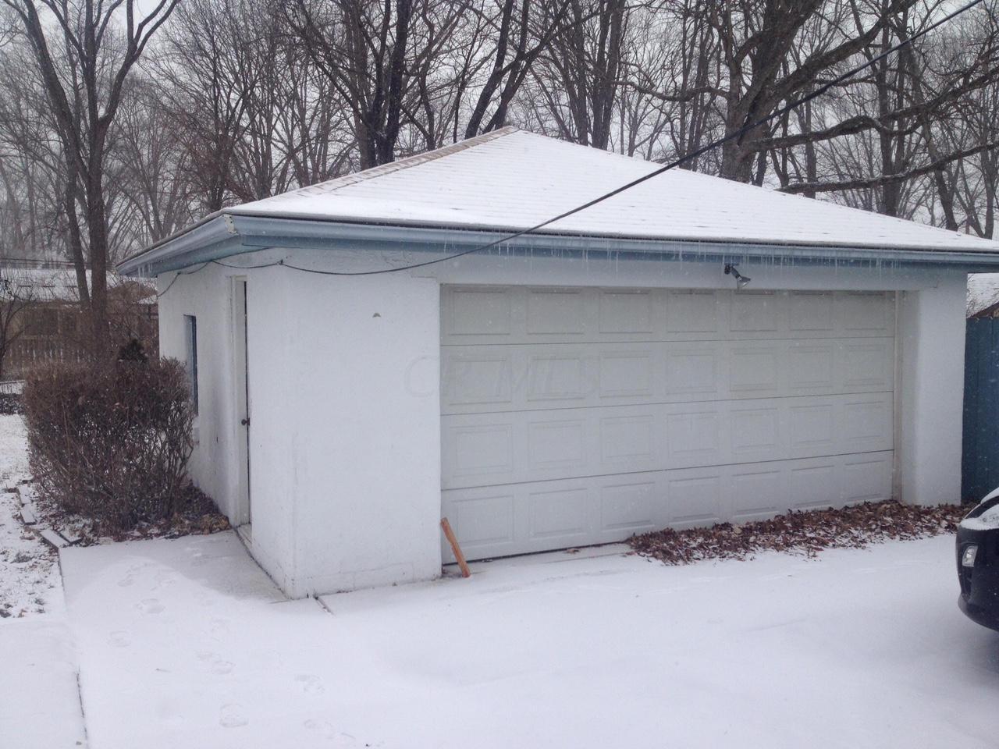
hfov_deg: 52.6
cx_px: 500
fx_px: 1010
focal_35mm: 35
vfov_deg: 40.7
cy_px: 374
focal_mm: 4.28
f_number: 2.4
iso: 50
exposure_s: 1/935
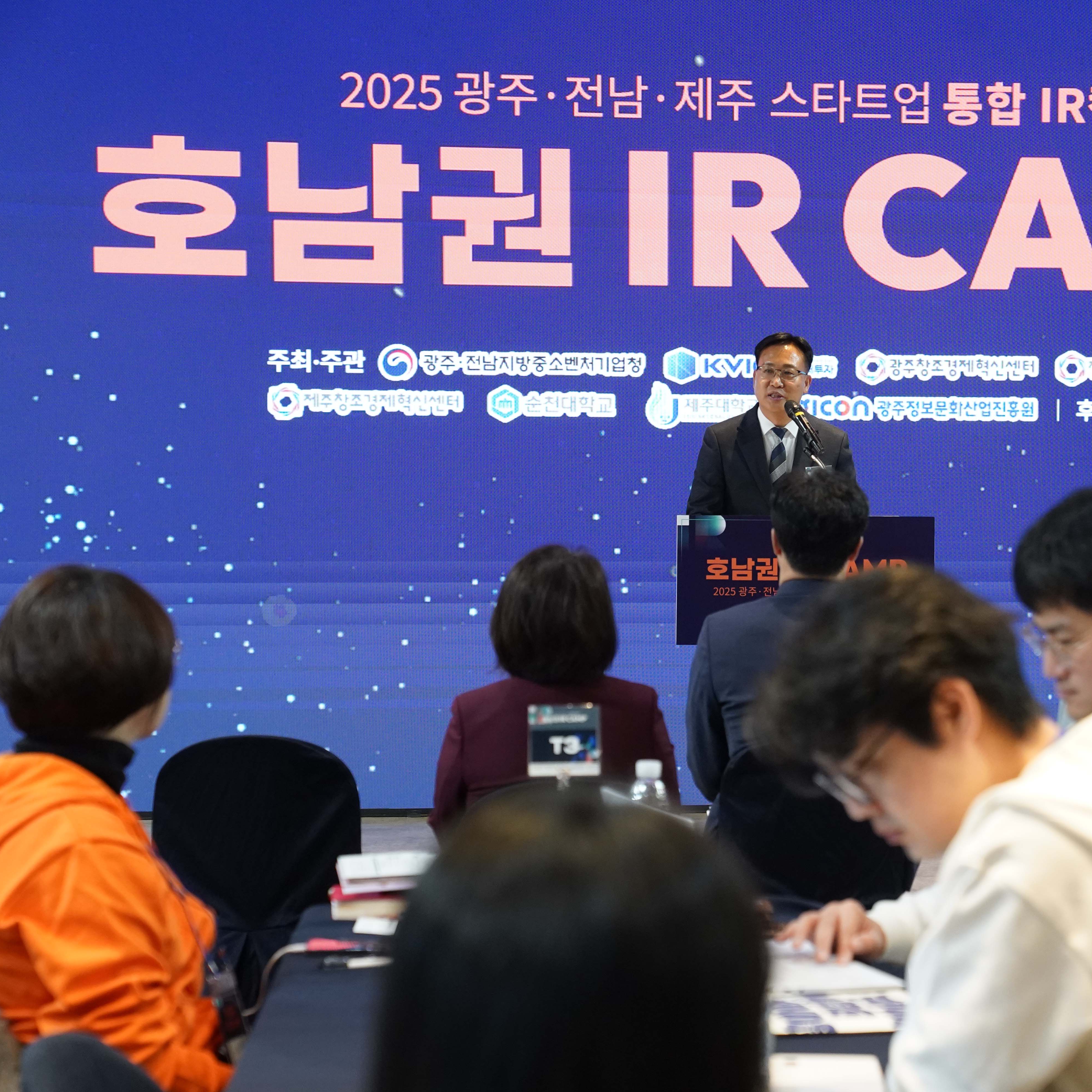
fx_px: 3212
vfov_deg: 19.3
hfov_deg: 19.2
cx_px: 789
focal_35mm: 90
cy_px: 546
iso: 4000
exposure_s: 1/160
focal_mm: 70
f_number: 4
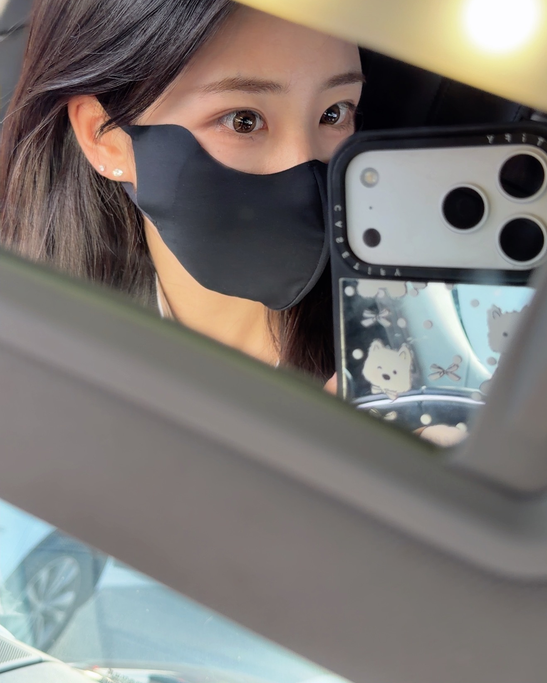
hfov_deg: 32.8
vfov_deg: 40.3
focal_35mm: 46
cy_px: 320
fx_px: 931
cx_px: 274
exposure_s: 1/81
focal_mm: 6.76
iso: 200
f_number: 1.78
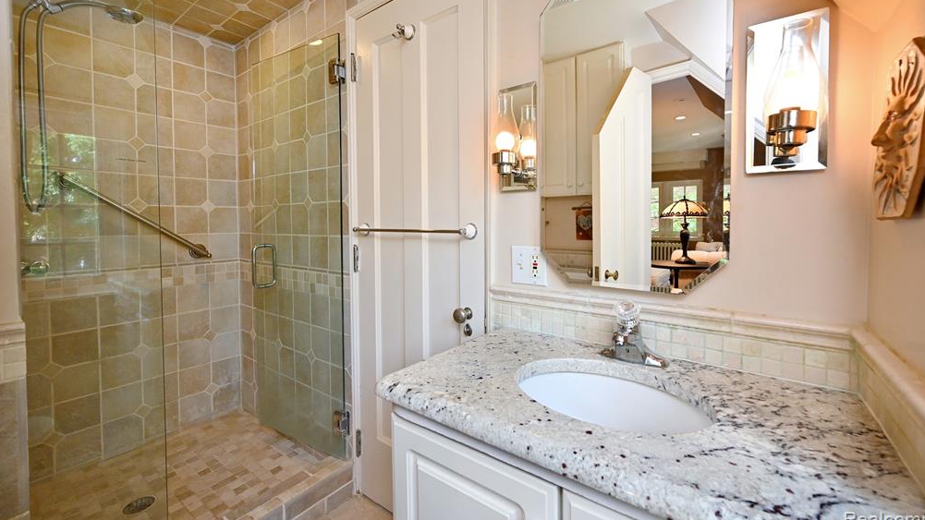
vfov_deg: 70.1
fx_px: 368
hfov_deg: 103.0
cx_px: 464
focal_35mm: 15
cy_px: 219
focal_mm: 14
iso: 1000
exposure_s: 1/60
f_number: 6.3
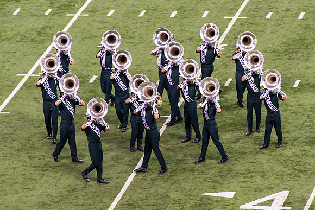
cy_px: 73
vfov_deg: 3.9
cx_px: 192
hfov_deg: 5.9
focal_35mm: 351
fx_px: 3074
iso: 1800
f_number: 5.3
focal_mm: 200
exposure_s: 1/320
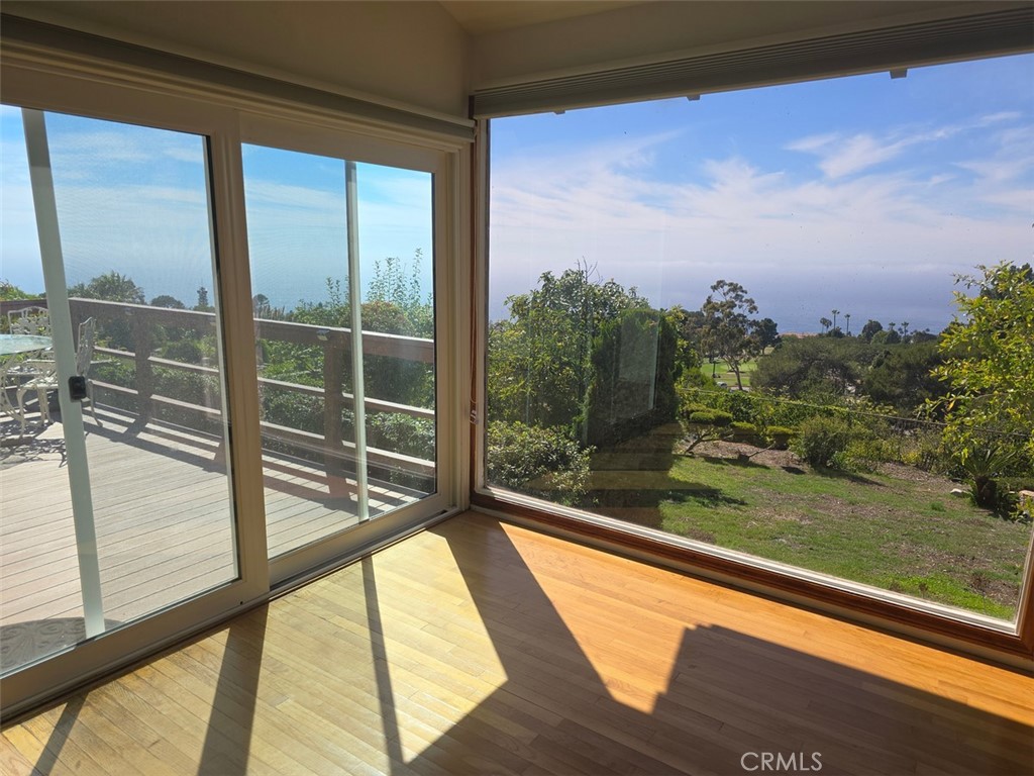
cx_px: 517
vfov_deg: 58.9
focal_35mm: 23
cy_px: 388
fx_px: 687
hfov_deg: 73.9
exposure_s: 1/487
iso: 12
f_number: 1.7
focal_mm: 6.3
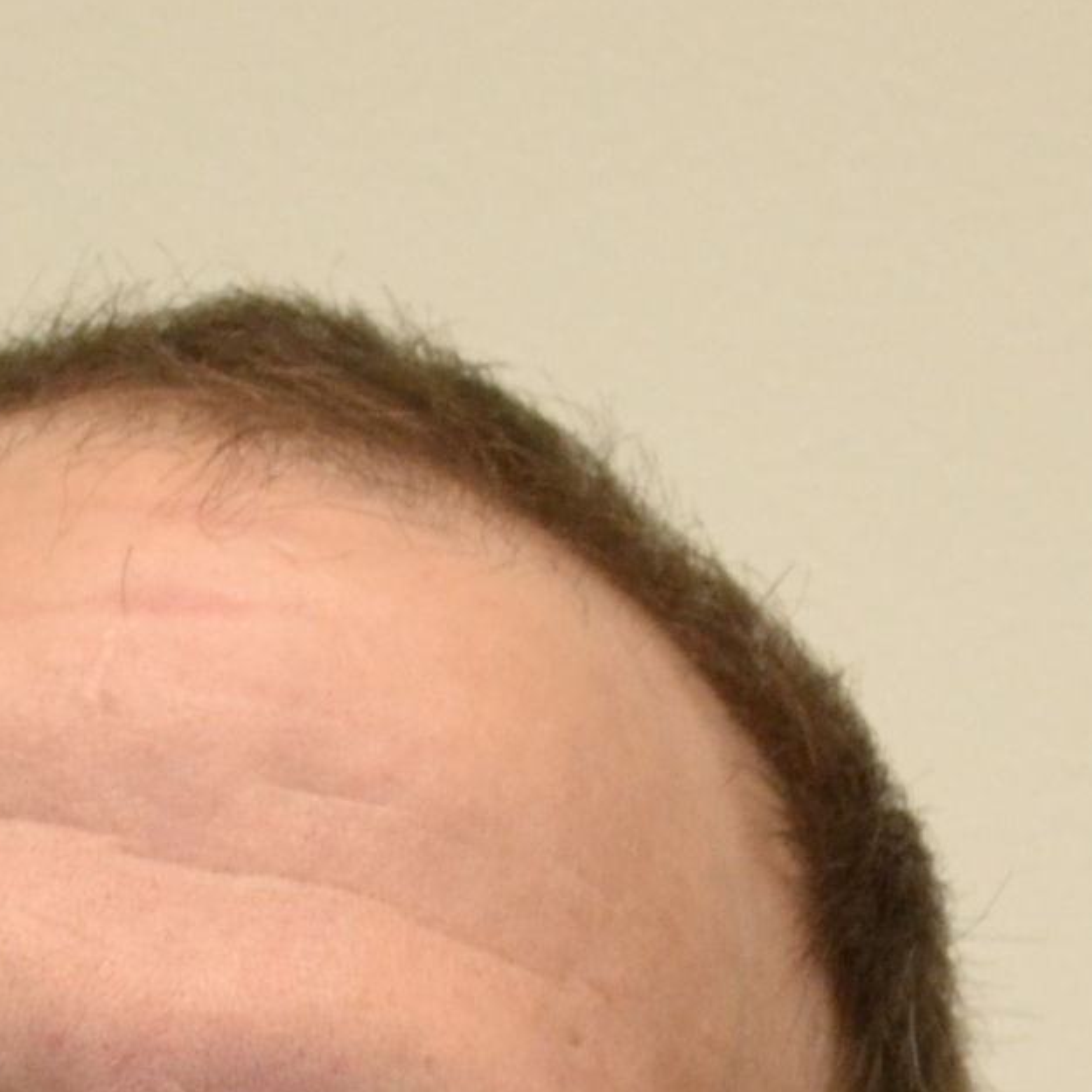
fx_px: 13825
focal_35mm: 387
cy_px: 1554
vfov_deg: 4.5
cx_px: 56
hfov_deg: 4.5
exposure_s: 1/60
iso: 1400
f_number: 5.6
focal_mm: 55
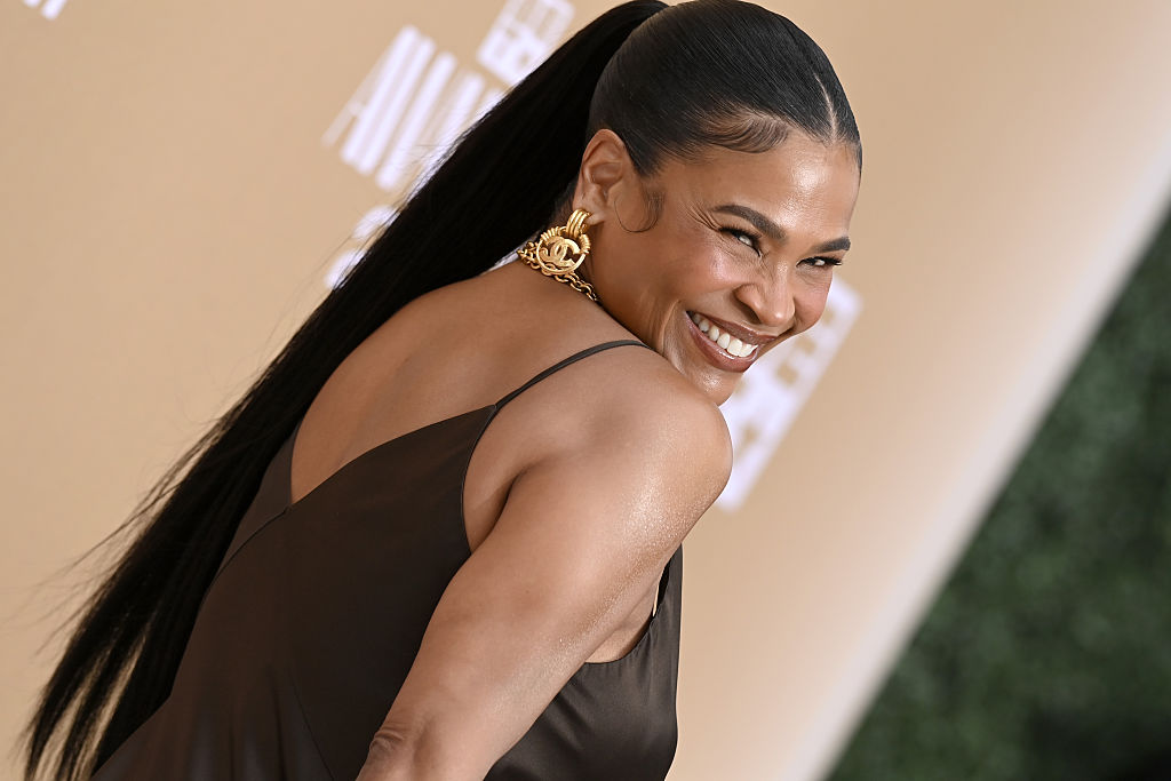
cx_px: 586
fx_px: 9759
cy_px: 390
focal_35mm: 300
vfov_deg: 4.6
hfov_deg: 6.9
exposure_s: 1/1600
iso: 1000
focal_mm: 300
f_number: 5.6
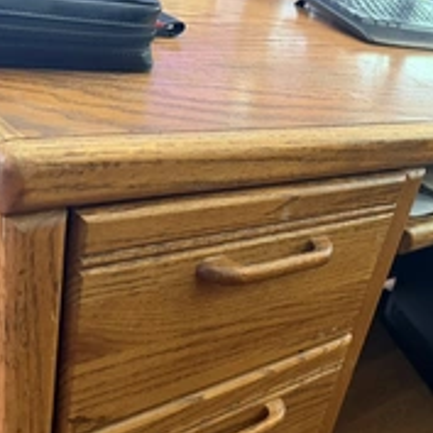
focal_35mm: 48
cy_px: 335
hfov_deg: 34.1
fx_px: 679
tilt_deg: -31.8
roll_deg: -19.9
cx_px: 357
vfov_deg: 34.5
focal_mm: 6.76
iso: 640
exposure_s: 1/60
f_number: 1.78
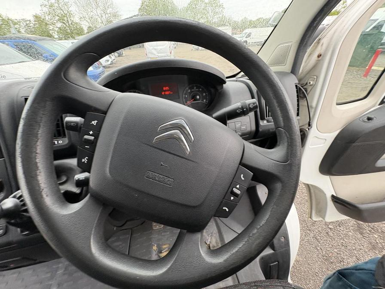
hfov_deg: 102.1
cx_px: 192
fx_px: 156
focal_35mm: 14
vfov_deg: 85.7
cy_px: 144
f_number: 2.2
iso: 200
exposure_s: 1/99
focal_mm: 2.22
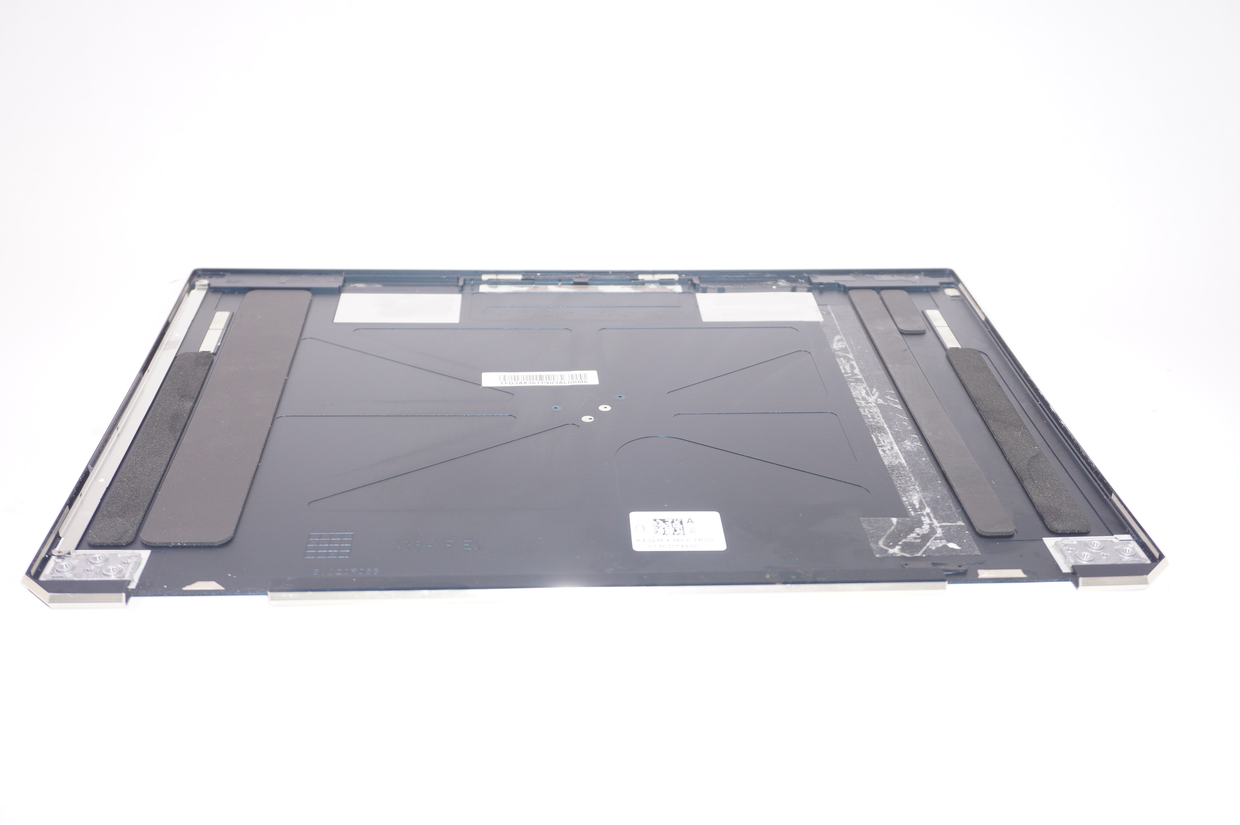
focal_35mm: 38
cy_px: 412
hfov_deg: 51.3
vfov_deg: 35.4
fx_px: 1291
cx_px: 620
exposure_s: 1/160
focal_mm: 25
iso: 250
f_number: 5.6
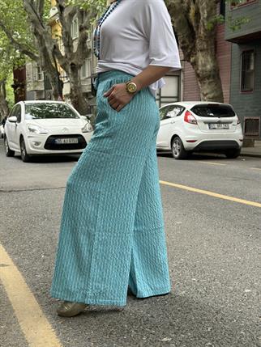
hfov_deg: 30.3
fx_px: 482
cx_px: 130
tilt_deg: -6.0
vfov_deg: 39.6
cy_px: 174
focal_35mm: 48
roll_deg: -0.2
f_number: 1.78
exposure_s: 1/162
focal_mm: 6.86
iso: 64
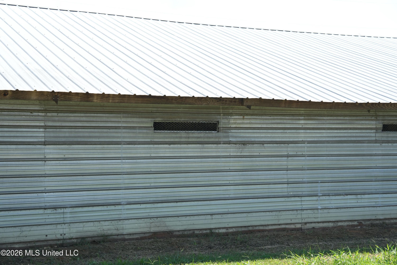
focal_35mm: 65
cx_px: 198
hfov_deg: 31.0
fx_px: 717
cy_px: 132
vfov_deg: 20.9
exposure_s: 1/800
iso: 400
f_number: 5
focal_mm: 65
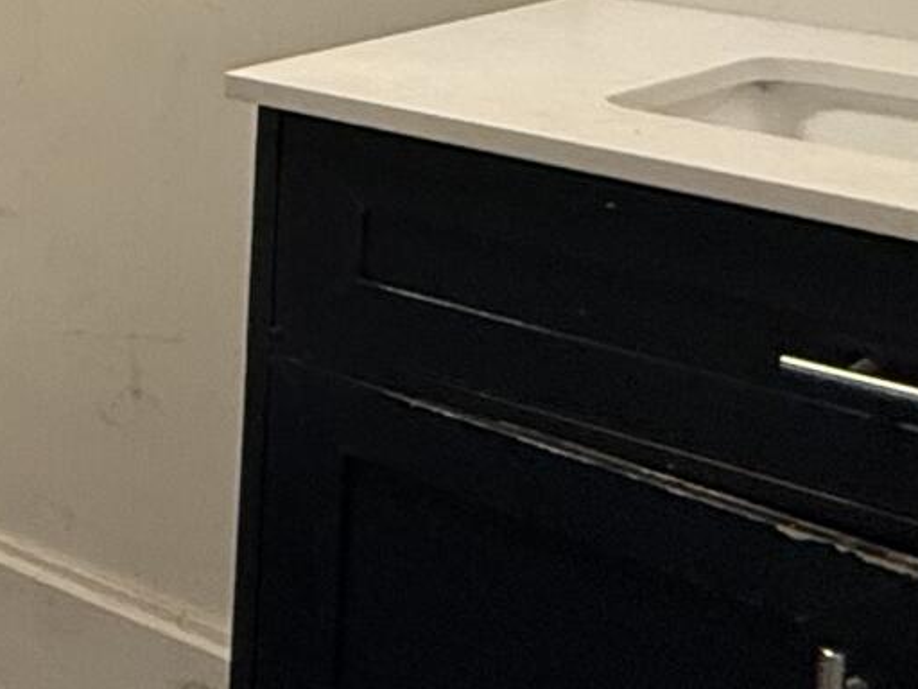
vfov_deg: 16.8
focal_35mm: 82
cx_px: -1192
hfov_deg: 15.4
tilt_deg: -5.0
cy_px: -235
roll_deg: +0.7
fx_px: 2175
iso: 250
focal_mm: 2.22
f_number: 2.2
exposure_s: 1/120
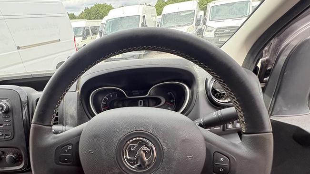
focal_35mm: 21
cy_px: 129
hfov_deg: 82.1
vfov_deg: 51.4
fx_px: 173
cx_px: 114
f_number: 2.2
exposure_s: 1/140
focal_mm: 2.22
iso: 80
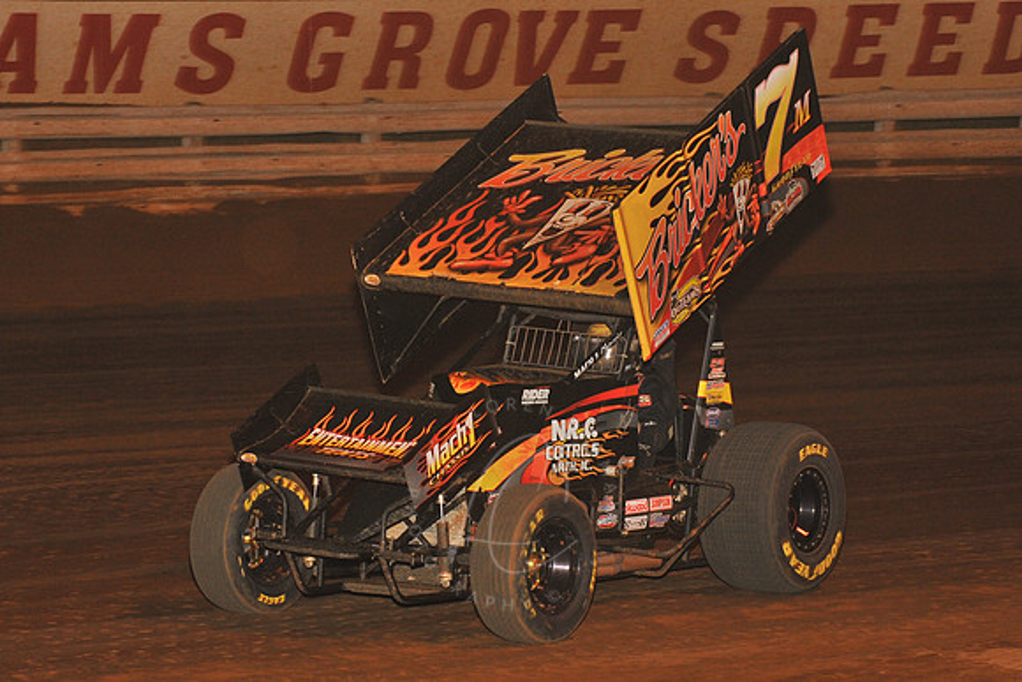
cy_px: 341
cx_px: 511
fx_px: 3180
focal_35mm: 112
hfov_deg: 18.3
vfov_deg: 12.2
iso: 1250
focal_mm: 112
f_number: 7.1
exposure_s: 1/320
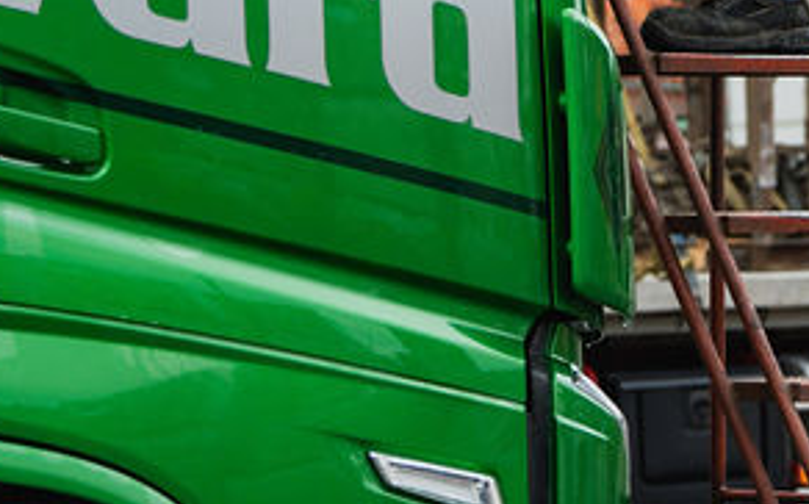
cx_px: 513
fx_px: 5023
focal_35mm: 228
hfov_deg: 9.2
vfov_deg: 5.6
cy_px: -411
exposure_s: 1/500
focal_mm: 63
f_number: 2.8
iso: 125
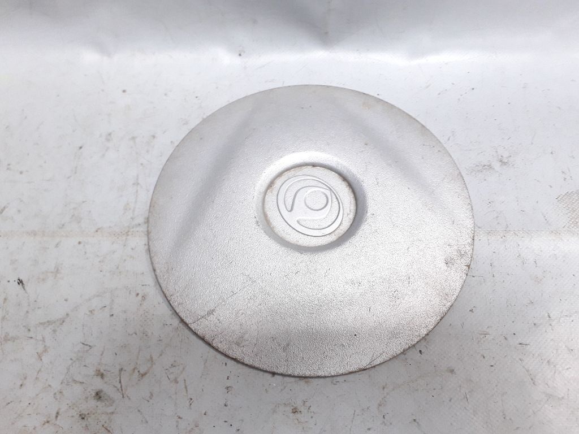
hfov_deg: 65.3
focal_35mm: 27
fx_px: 452
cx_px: 290
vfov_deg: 51.4
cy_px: 217
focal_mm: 3.6
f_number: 1.9
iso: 160
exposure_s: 1/40
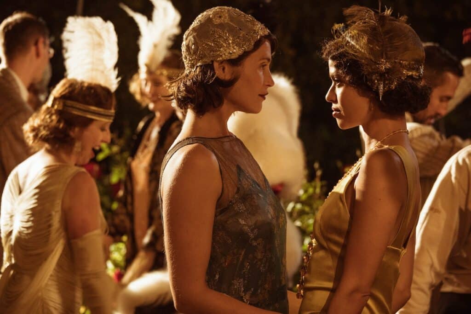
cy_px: 157
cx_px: 236
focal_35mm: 116
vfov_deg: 11.8
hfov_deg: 17.6
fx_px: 1518
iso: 4000
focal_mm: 116
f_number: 5.6
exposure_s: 1/100
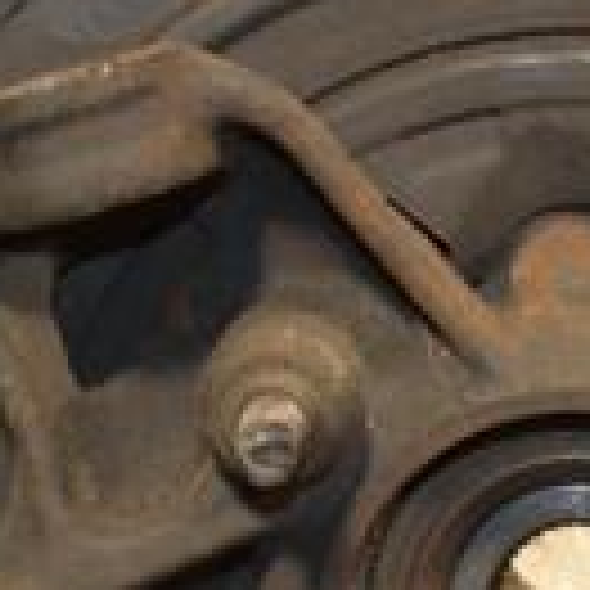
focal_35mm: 152
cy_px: 536
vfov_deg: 11.4
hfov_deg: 11.4
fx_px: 2931
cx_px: 482
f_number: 5
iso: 800
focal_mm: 26
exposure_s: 1/160
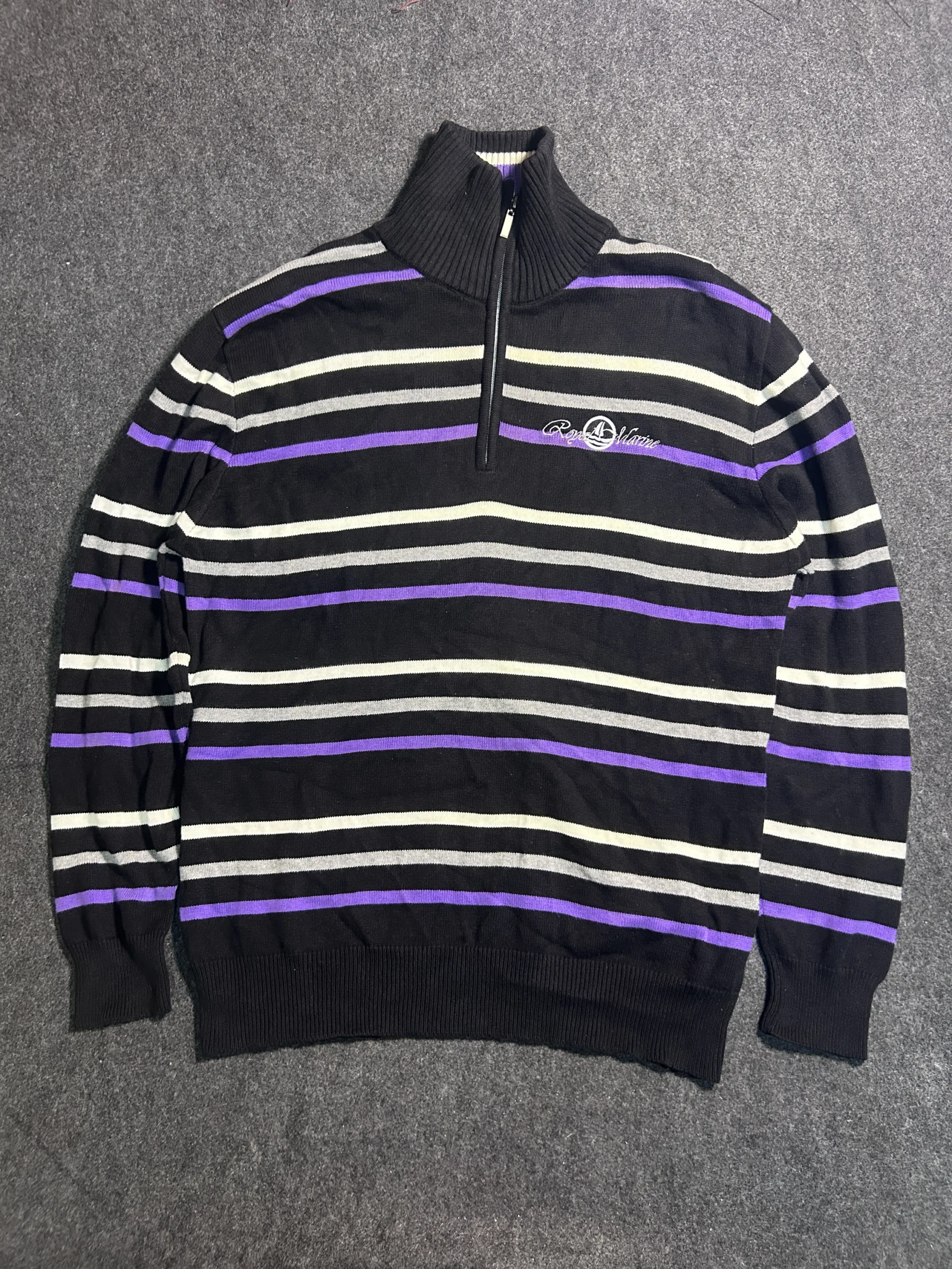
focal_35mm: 26
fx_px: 953
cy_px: 634
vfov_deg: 67.3
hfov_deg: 53.1
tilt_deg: -63.5
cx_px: 476
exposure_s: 1/50
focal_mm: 5.7
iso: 320
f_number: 1.5
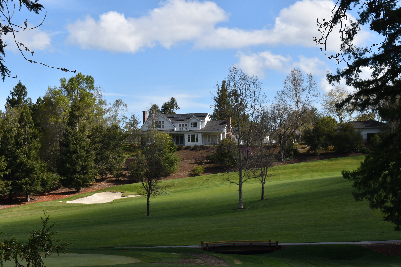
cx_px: 200
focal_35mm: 82
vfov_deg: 16.6
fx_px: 919
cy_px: 134
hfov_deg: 24.6
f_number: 10
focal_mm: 55
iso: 100
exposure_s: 1/200
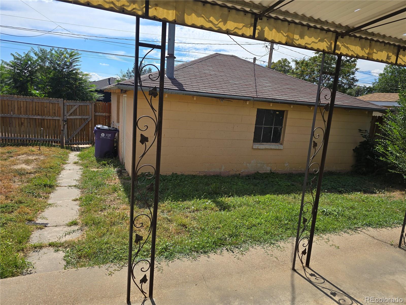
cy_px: 152
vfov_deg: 58.9
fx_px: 270
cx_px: 203
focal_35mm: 23
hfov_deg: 73.9
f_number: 1.7
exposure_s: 1/786
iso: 12
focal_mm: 6.3
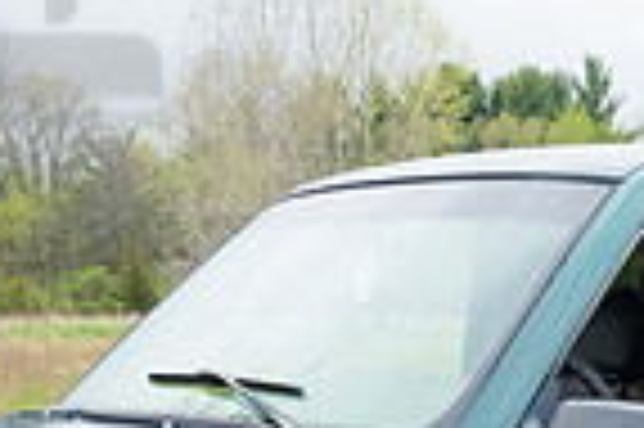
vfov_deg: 10.9
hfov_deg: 16.4
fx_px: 2180
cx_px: 667
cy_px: 597
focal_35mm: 122
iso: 1250
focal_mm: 30
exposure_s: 1/800
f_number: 7.1
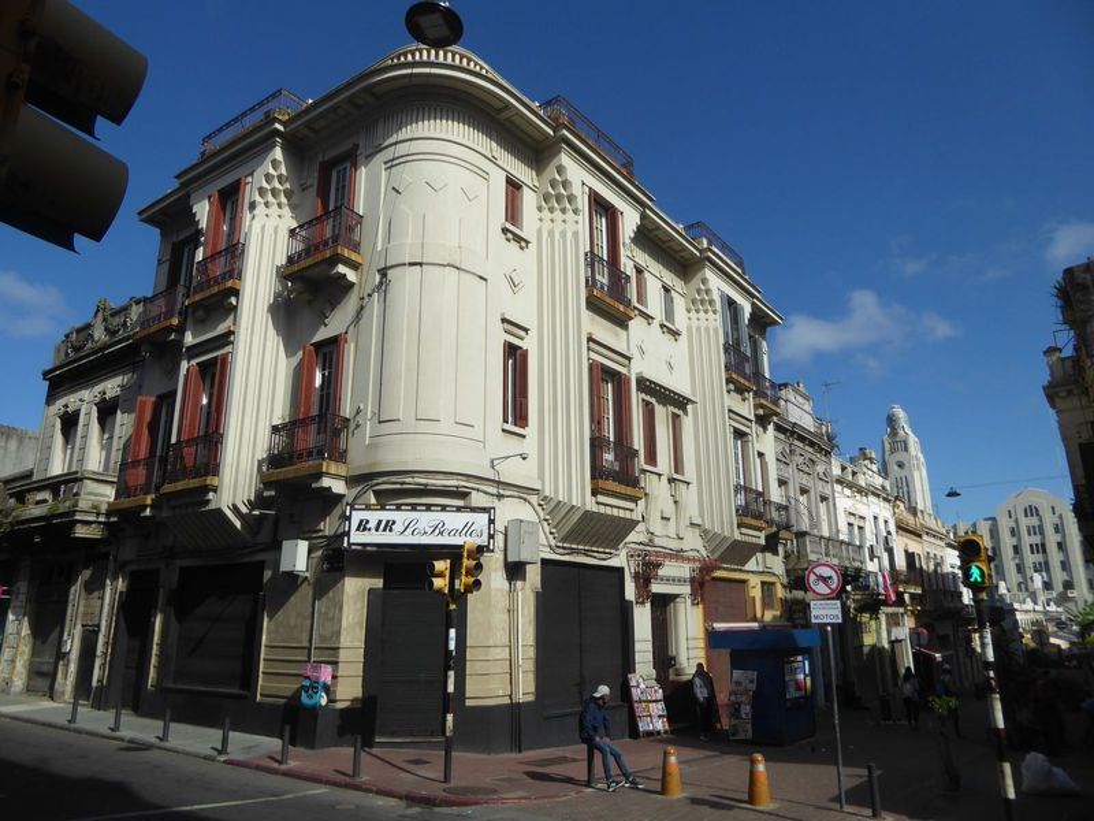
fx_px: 790
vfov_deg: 54.9
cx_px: 547
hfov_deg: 69.4
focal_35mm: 25
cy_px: 410
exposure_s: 1/1600
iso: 80
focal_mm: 4.3
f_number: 3.3
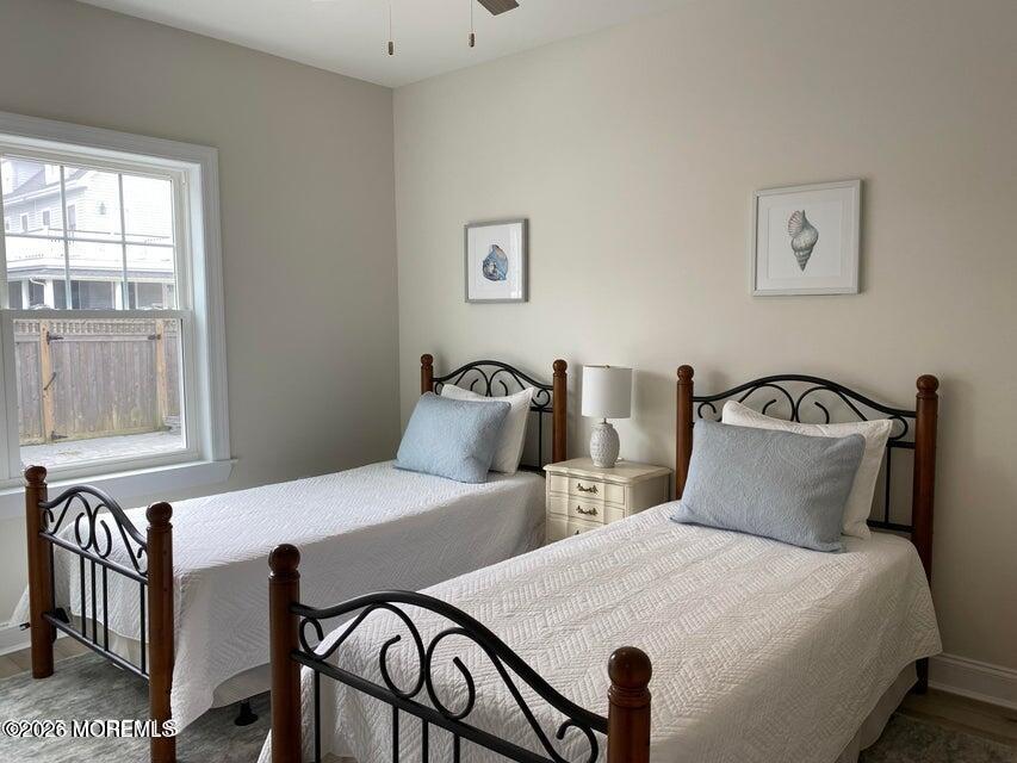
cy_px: 382
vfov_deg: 53.1
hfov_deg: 67.3
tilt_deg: -5.4
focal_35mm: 26
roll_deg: +0.9
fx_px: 764
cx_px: 508
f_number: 1.8
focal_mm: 4.25
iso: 32
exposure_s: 1/142
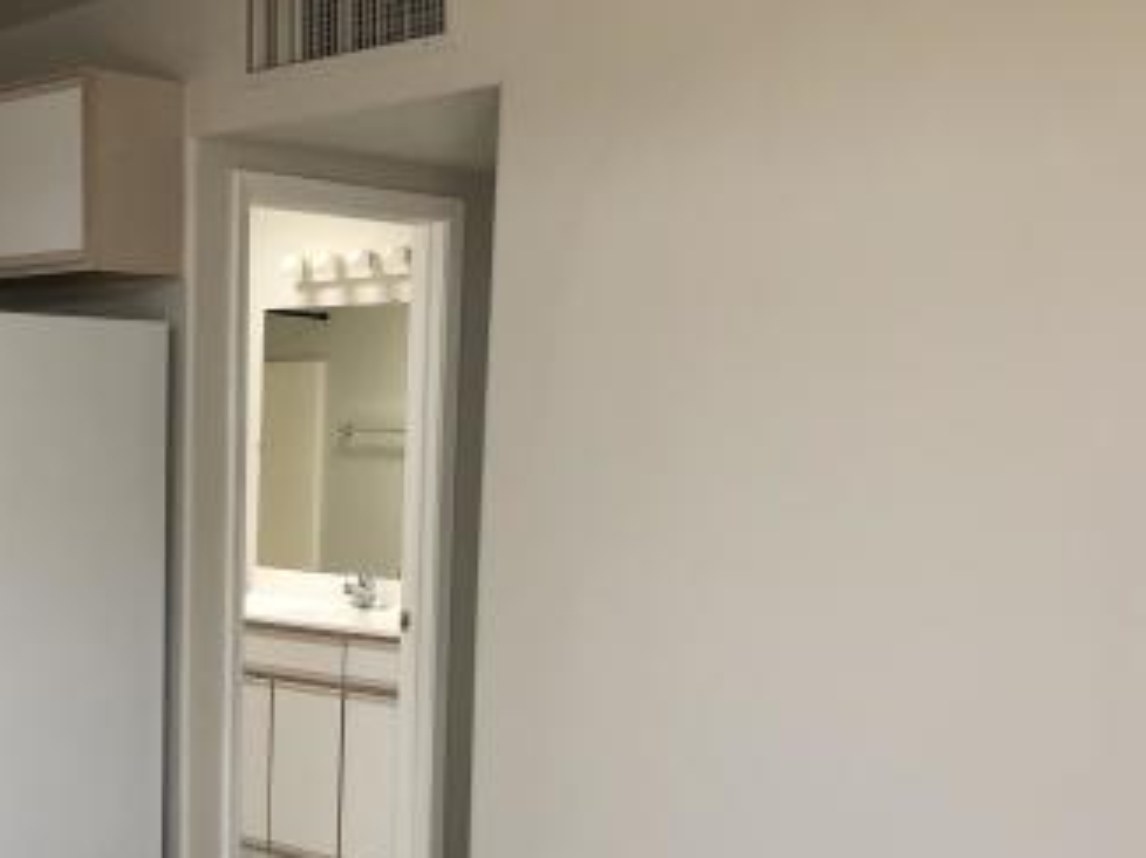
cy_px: 700
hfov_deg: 33.5
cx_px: 162
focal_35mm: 55
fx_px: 1819
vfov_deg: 26.0
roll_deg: -0.4
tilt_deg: -8.8
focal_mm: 3.99
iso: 64
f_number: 1.8
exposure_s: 1/120
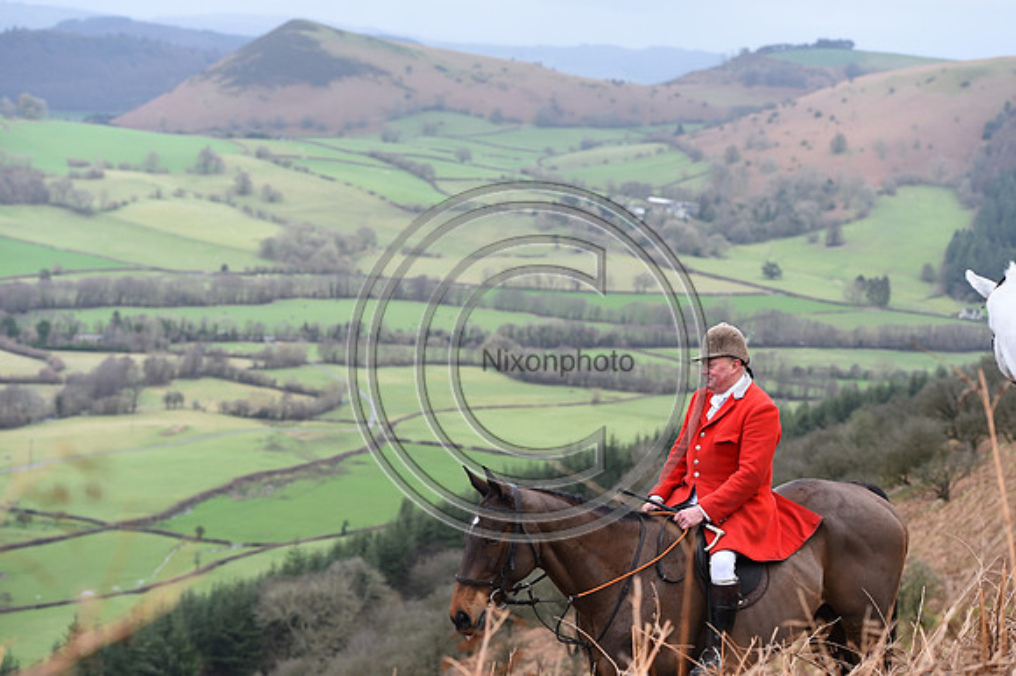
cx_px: 508
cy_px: 338
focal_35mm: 86
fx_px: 2426
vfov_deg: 15.9
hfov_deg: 23.7
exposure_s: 1/800
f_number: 4.5
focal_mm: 86
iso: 450
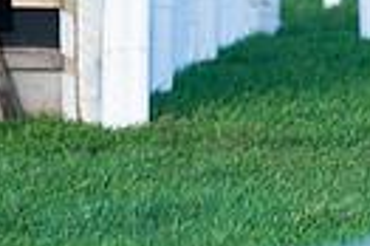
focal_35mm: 1035
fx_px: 10624
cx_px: 189
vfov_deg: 1.3
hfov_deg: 2.0
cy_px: -241
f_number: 3.5
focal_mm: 185
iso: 320
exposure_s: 1/1600
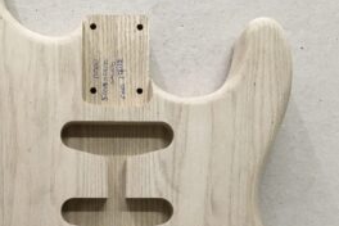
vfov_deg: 21.3
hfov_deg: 32.6
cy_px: 238
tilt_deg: -12.4
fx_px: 574
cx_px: 112
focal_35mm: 61
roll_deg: -0.1
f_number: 2.2
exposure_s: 1/33
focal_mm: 4.15
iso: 100
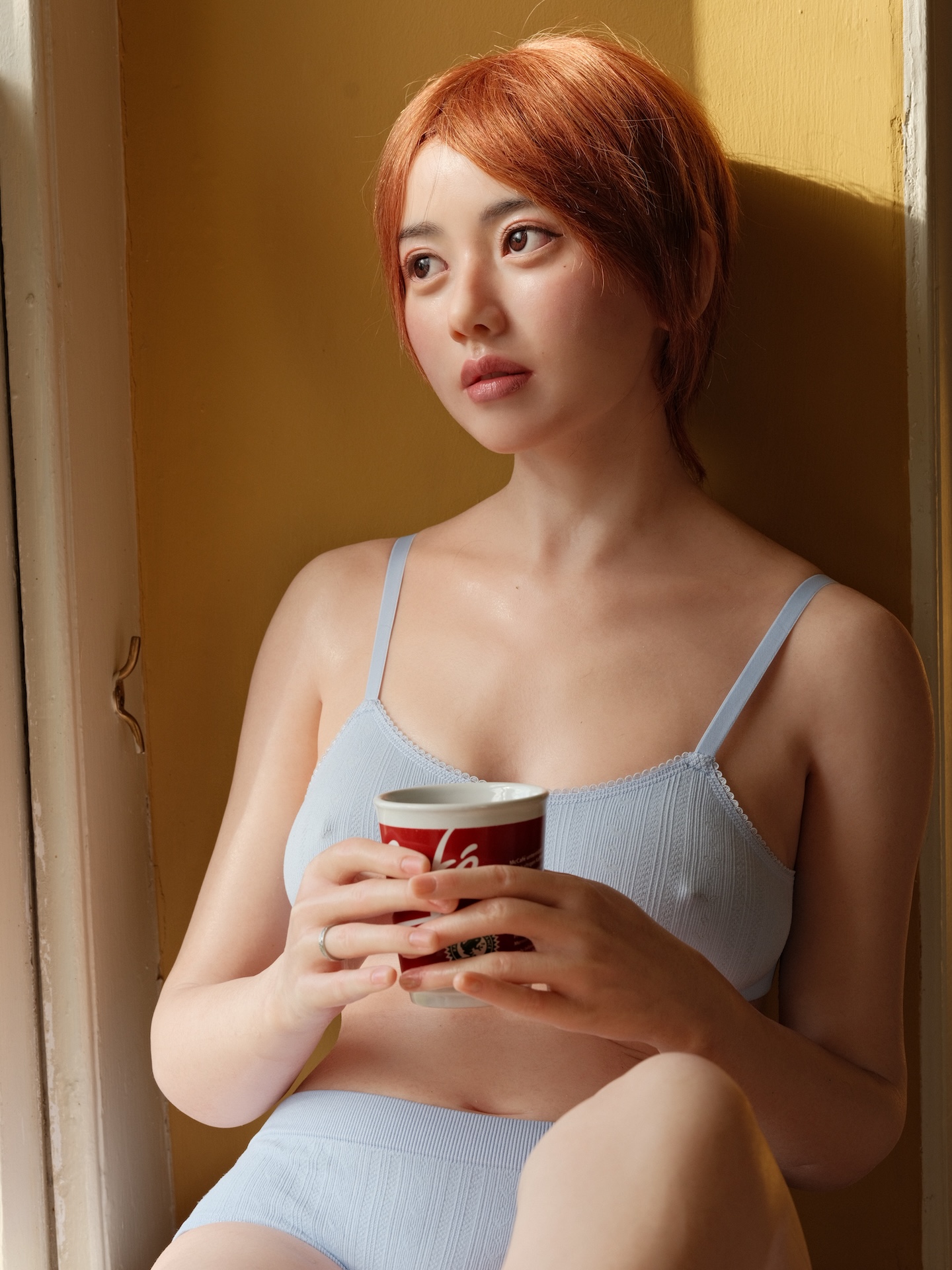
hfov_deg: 17.0
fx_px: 3190
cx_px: 476
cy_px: 635
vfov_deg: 22.5
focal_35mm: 87
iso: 640
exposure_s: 1/85
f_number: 11
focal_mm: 110
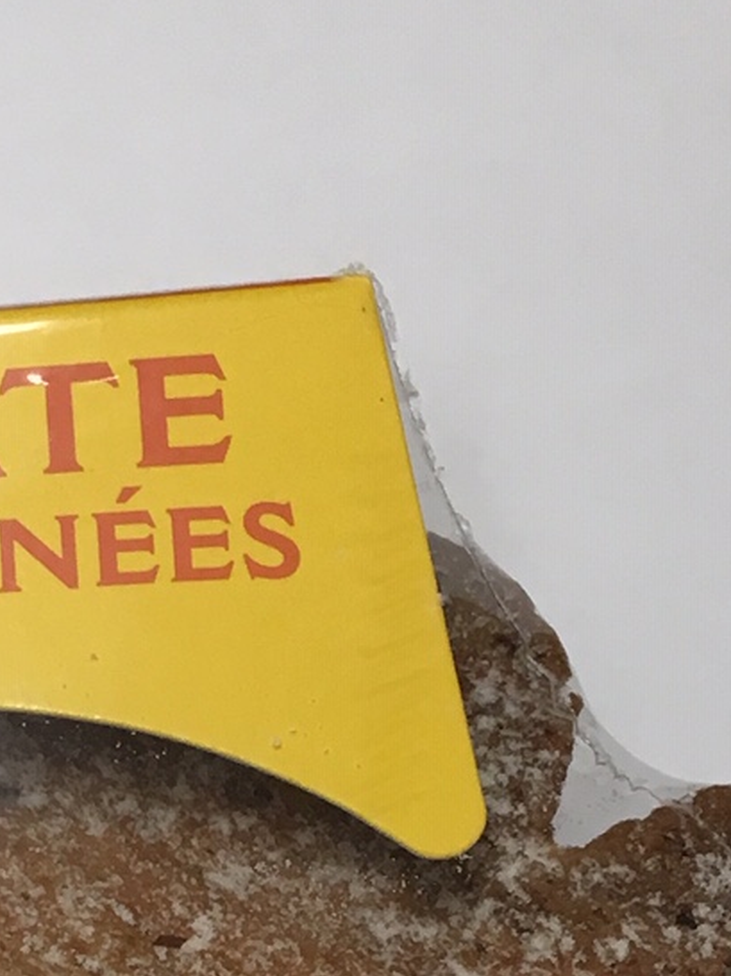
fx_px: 2931
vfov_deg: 17.3
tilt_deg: -80.8
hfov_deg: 14.0
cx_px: -38
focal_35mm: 104
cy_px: 1414
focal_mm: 4.15
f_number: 2.2
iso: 32
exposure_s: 1/33
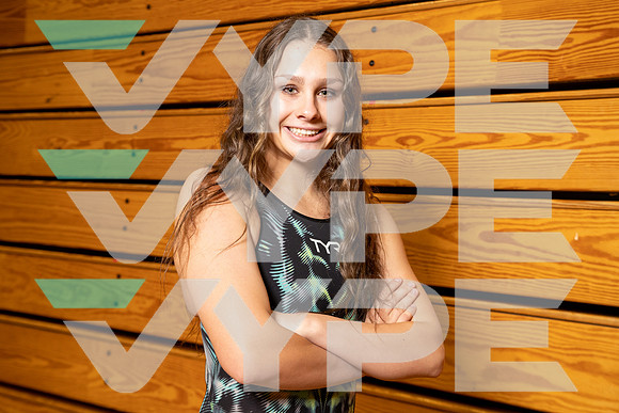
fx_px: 894
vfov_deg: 26.0
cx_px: 310
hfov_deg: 38.2
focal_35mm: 52
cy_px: 206
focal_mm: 52
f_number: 5.6
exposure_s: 1/250
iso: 640
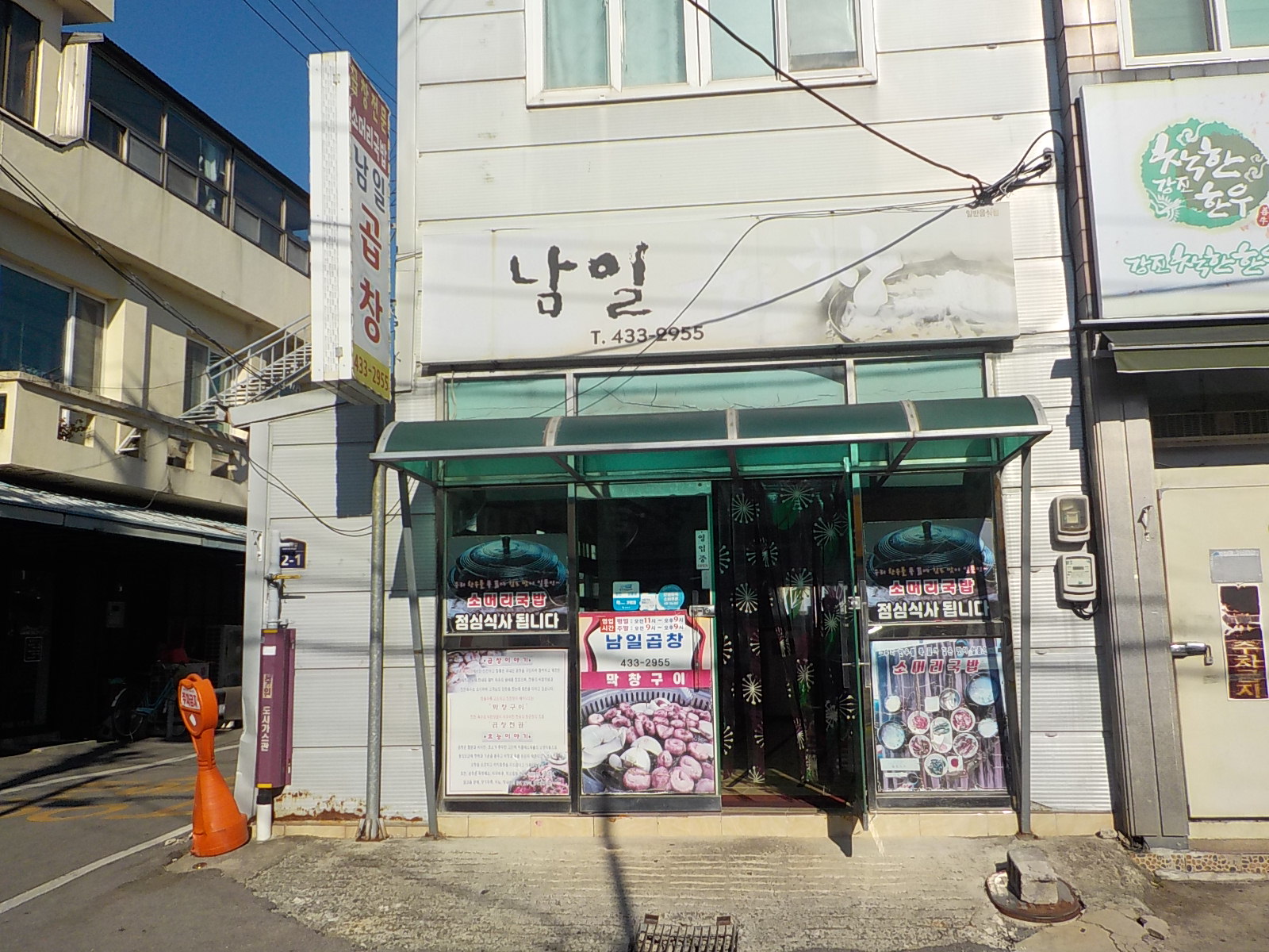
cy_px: 476
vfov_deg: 46.8
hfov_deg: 60.0
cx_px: 634
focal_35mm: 30
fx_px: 1100
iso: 125
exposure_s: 1/640
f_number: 6.6
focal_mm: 4.1
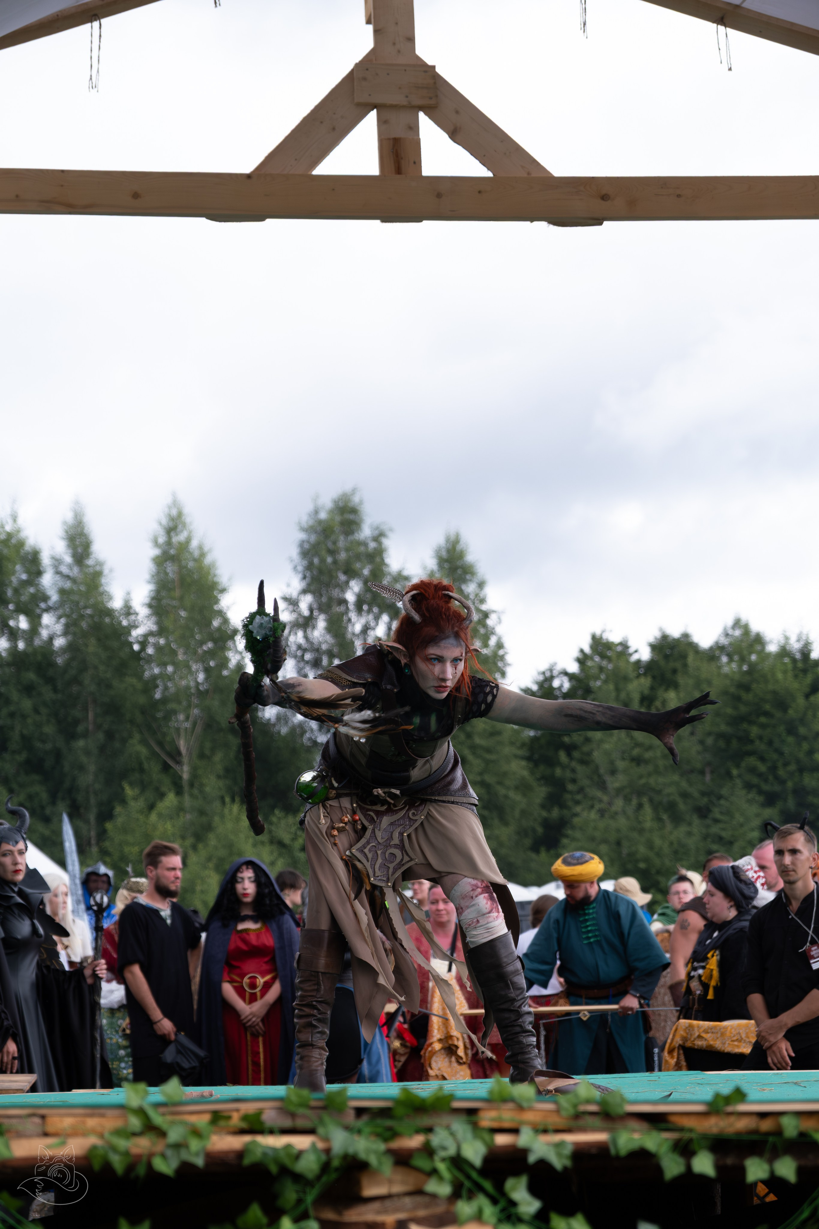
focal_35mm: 83
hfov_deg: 16.5
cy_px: 614
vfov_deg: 24.5
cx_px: 410
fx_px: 2832
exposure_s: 1/1250
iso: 500
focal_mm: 55
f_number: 3.6
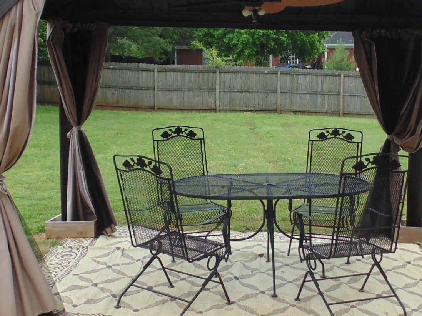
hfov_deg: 36.8
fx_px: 634
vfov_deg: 28.0
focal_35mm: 52
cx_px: 225
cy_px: 134
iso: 80
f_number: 3.1
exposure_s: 1/125
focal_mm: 4
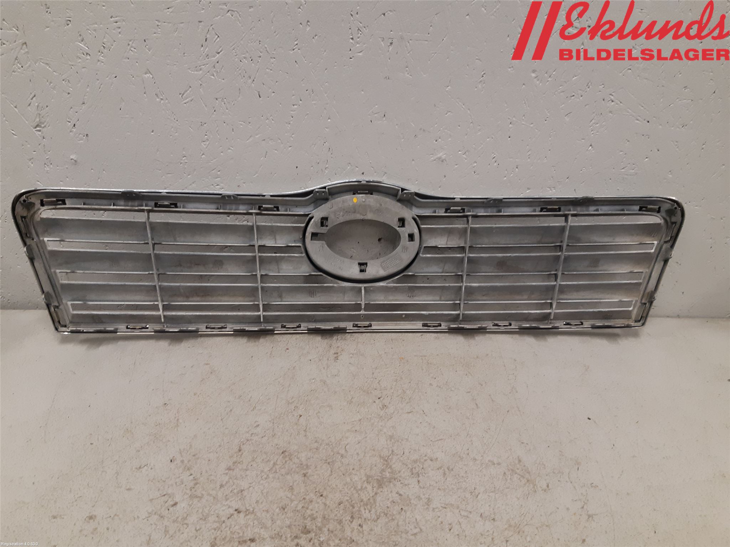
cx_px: 365
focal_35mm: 26
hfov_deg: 67.3
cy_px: 274
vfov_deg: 53.1
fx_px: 548
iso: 125
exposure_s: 1/50
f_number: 1.7
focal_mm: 3.93
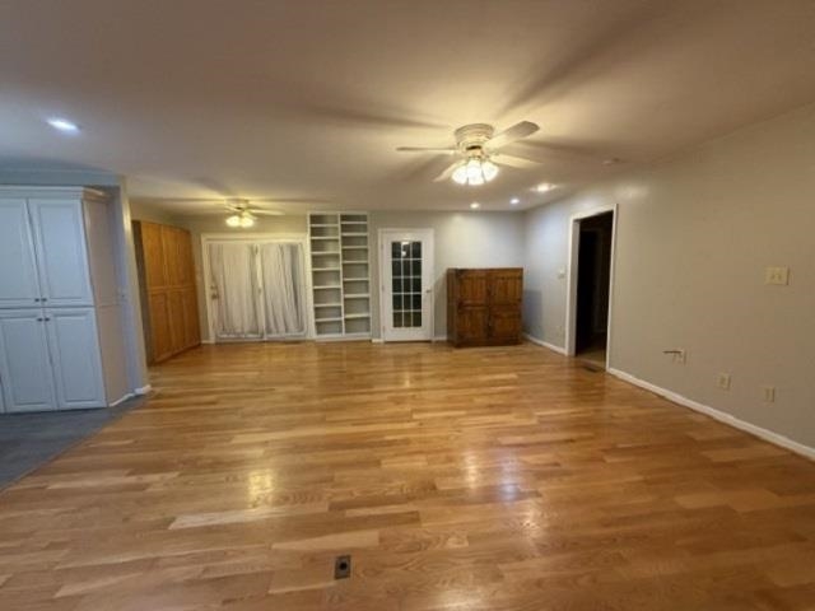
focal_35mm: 14
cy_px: 306
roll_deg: +1.9
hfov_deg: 102.1
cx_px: 408
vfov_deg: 85.7
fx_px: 330
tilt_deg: -3.6
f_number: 2.2
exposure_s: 1/60
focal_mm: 2.22
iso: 320
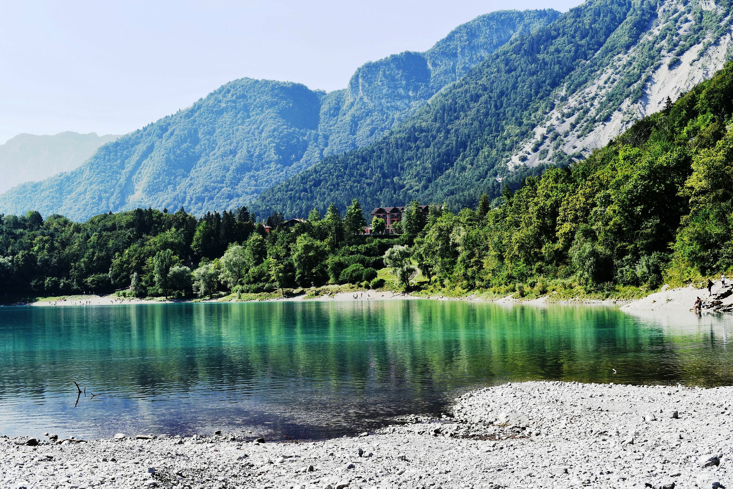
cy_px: 244
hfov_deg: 39.6
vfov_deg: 27.0
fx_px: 1018
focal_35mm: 50
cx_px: 366
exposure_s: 1/320
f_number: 9
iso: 200
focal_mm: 50
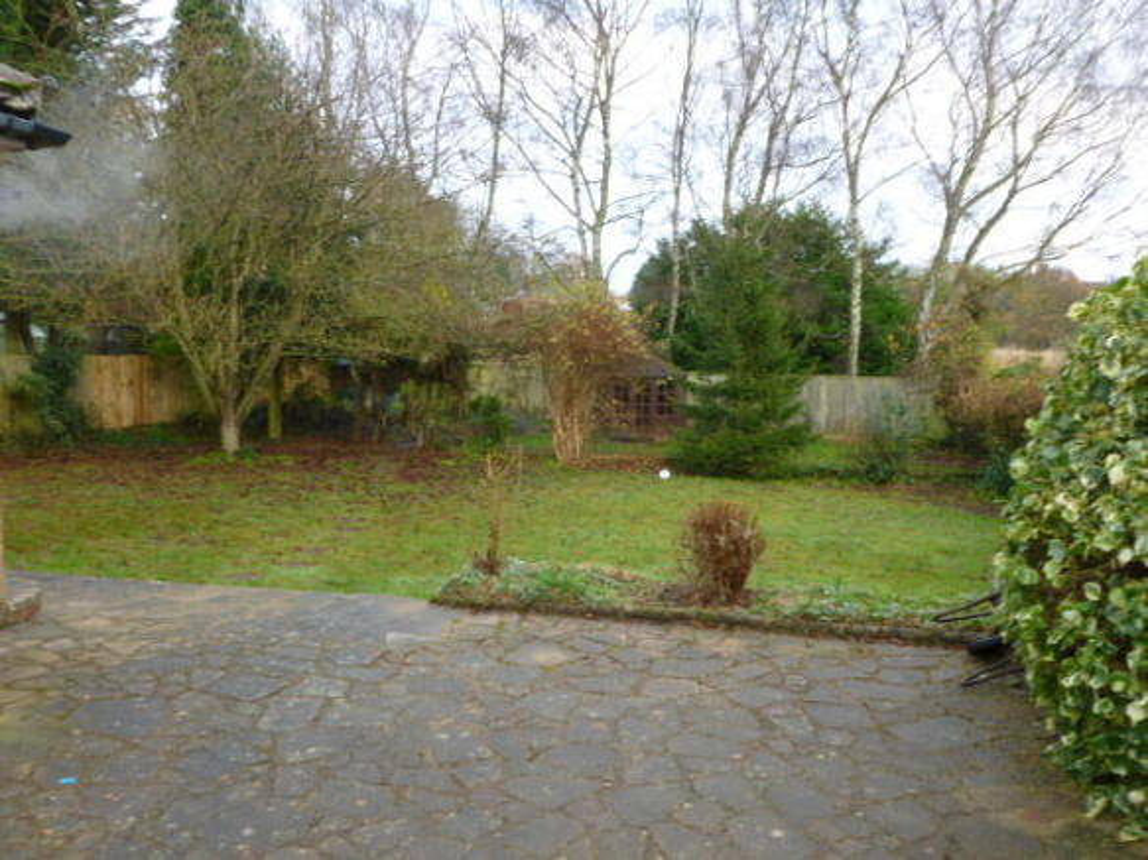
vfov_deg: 49.7
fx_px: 928
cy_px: 430
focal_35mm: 28
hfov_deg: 63.5
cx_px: 574
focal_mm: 5
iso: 125
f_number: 3.3
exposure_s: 1/60
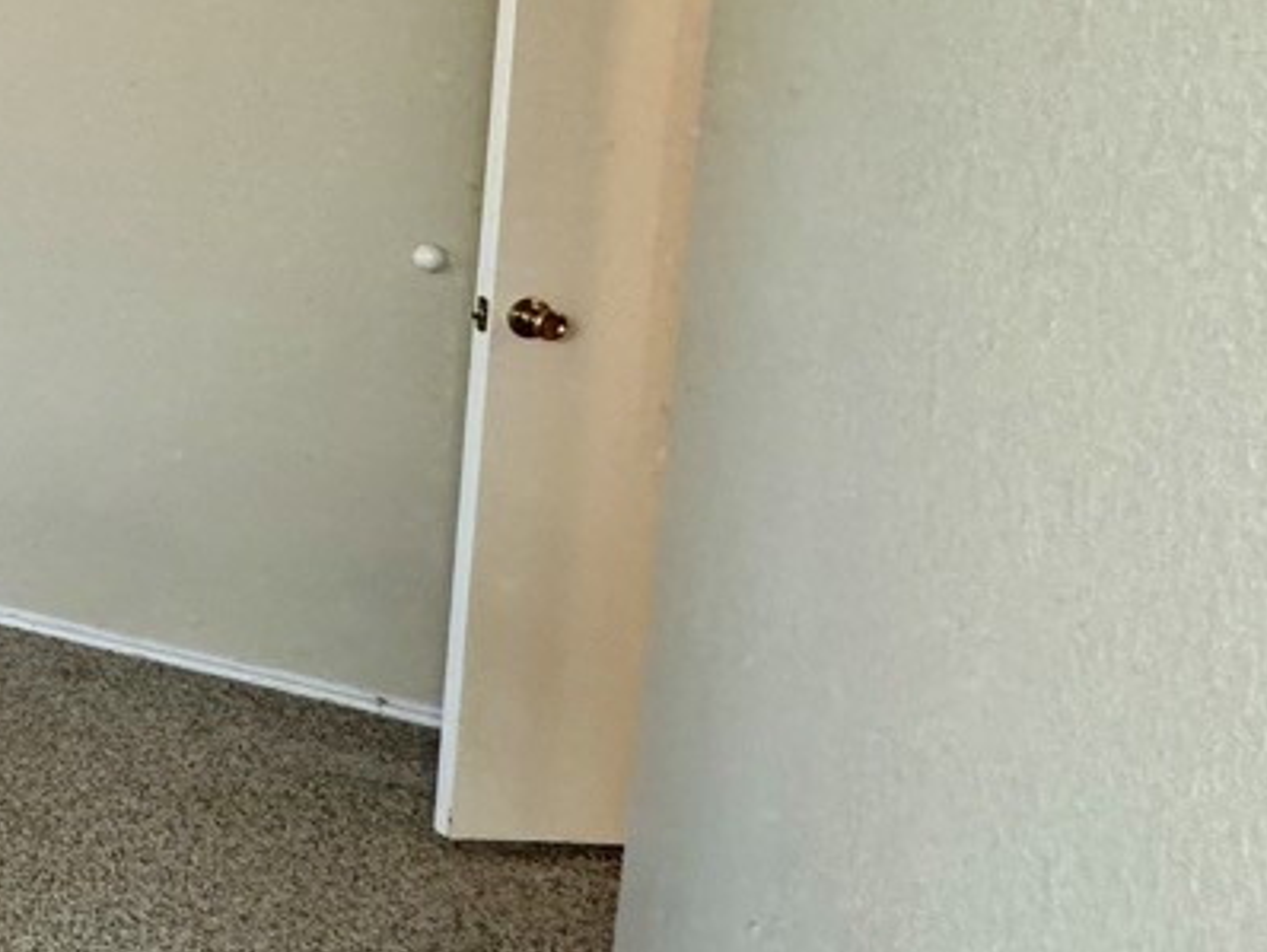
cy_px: 115
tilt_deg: -6.1
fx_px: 1648
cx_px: -710
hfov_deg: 26.9
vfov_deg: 30.9
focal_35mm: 45
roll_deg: -0.8
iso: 250
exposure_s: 1/60
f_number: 2.2
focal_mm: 2.22
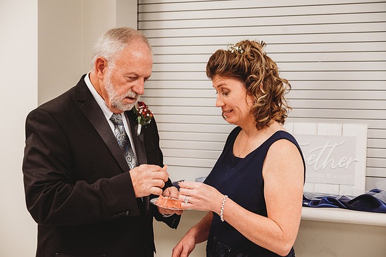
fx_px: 622
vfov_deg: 23.4
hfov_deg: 34.5
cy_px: 128
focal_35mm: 58
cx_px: 193
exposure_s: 1/200
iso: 4000
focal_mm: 58
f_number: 4
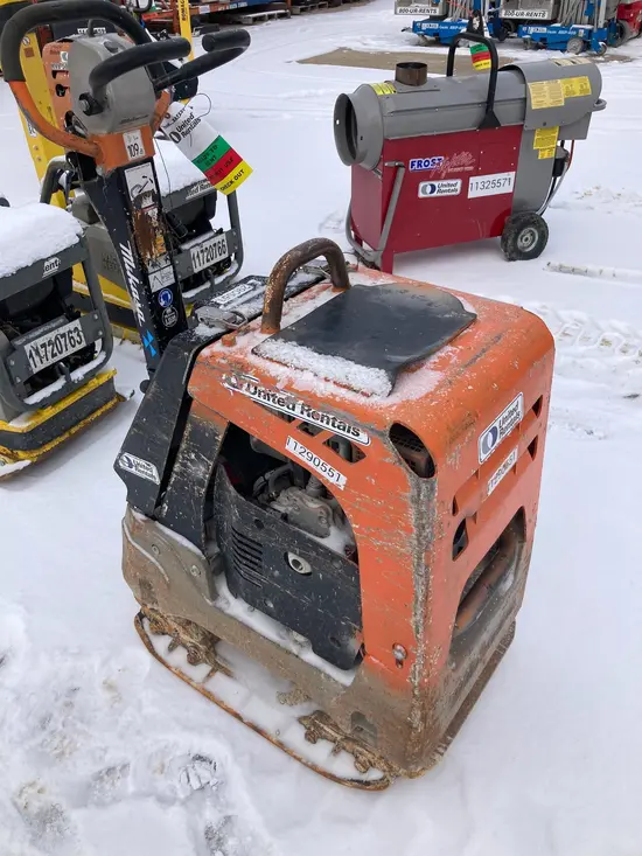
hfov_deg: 49.8
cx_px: 321
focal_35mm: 28
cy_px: 428
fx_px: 692
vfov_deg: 63.4
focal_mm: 3.99
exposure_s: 1/1171
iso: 20
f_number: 1.8
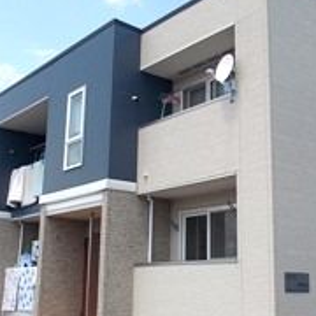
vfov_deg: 33.4
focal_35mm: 51
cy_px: 158
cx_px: 197
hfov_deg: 33.2
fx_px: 527
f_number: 8
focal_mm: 4.6
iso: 80
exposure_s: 1/125
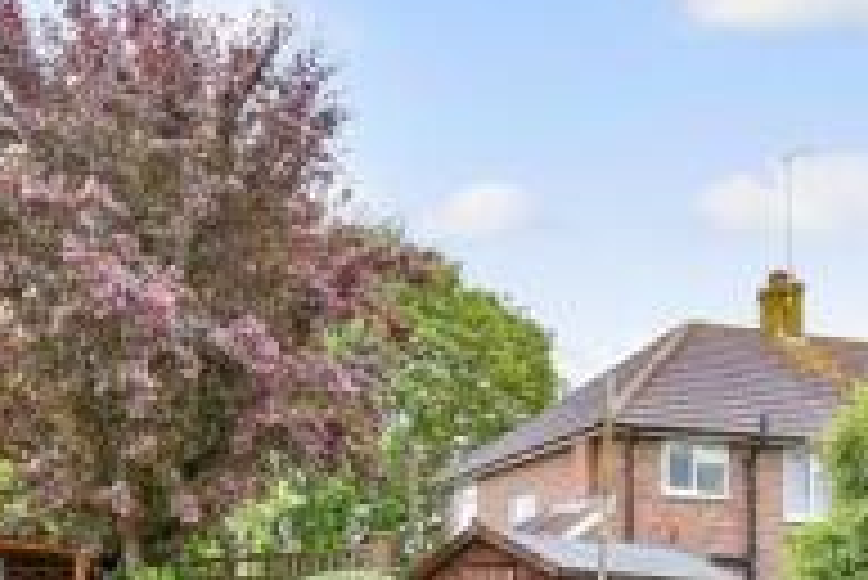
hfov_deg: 38.7
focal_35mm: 51
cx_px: 506
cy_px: 672
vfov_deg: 24.4
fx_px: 1231
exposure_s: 1/100
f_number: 8
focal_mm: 10
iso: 160
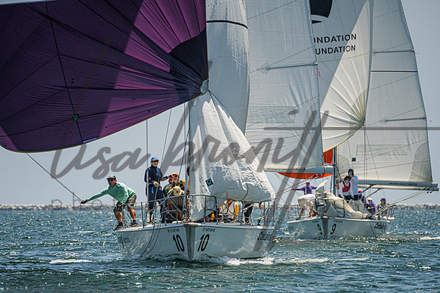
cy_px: 185
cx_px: 198
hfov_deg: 4.5
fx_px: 5650
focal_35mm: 462
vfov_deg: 3.0
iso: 400
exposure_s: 1/3200
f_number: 8
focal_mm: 360
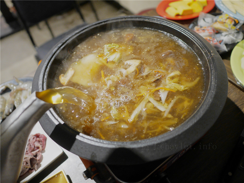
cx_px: 122
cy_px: 92
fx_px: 211
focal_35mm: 30
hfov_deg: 60.0
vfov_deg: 46.8
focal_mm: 15
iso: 640
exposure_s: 1/60
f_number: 1.7
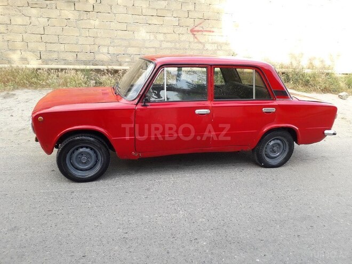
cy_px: 132
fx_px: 275
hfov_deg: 65.3
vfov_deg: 51.4
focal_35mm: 27
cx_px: 176
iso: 40
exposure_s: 1/192
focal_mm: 3.6
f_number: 1.9
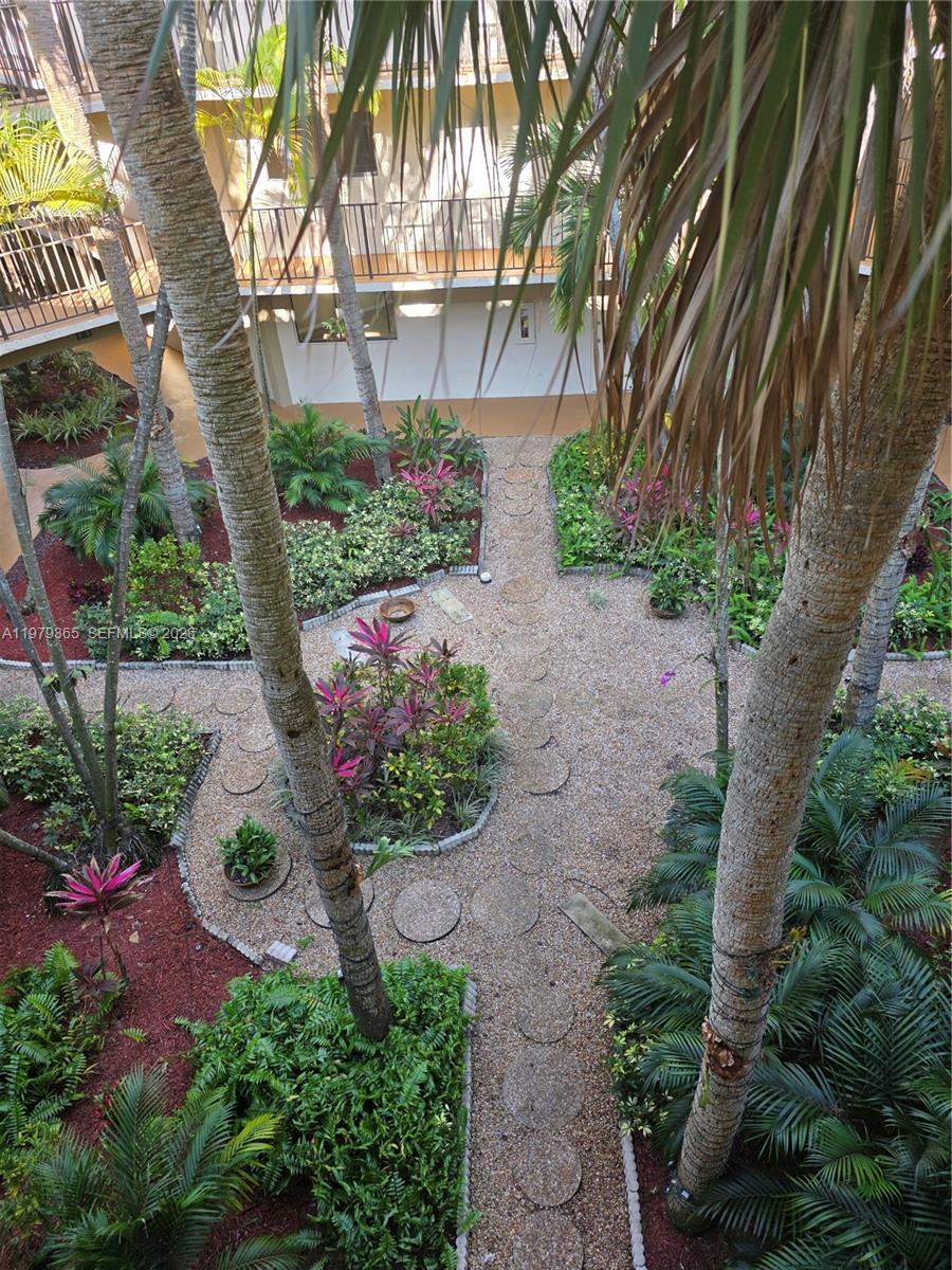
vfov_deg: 73.9
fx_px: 843
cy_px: 635
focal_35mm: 23
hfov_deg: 58.9
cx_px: 476
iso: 80
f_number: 1.7
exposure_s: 1/180
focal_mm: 6.3
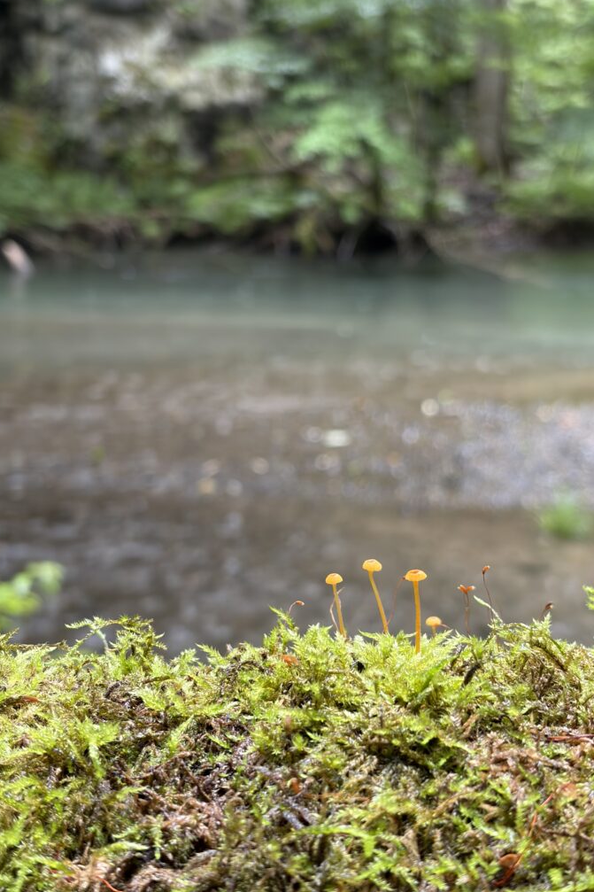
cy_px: 439
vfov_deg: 36.3
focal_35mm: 55
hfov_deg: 24.6
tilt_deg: -10.6
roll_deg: +1.3
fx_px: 1362
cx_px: 326
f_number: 1.6
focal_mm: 5.96
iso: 50
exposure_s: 1/99
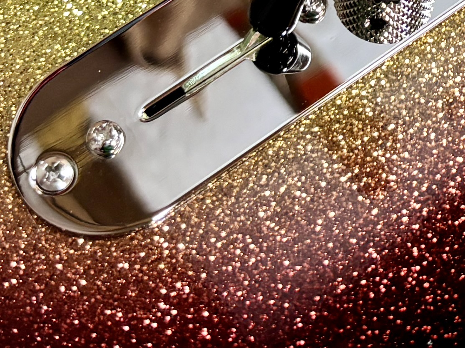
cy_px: -264
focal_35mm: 133
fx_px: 1786
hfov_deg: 14.7
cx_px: 383
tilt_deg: -54.6
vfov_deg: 10.5
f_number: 1.6
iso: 80
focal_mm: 5.96
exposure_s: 1/100
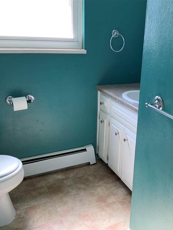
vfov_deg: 47.9
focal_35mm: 39
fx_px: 260
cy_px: 116
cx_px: 128
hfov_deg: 36.0
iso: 64
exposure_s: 1/60
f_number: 1.8
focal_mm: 3
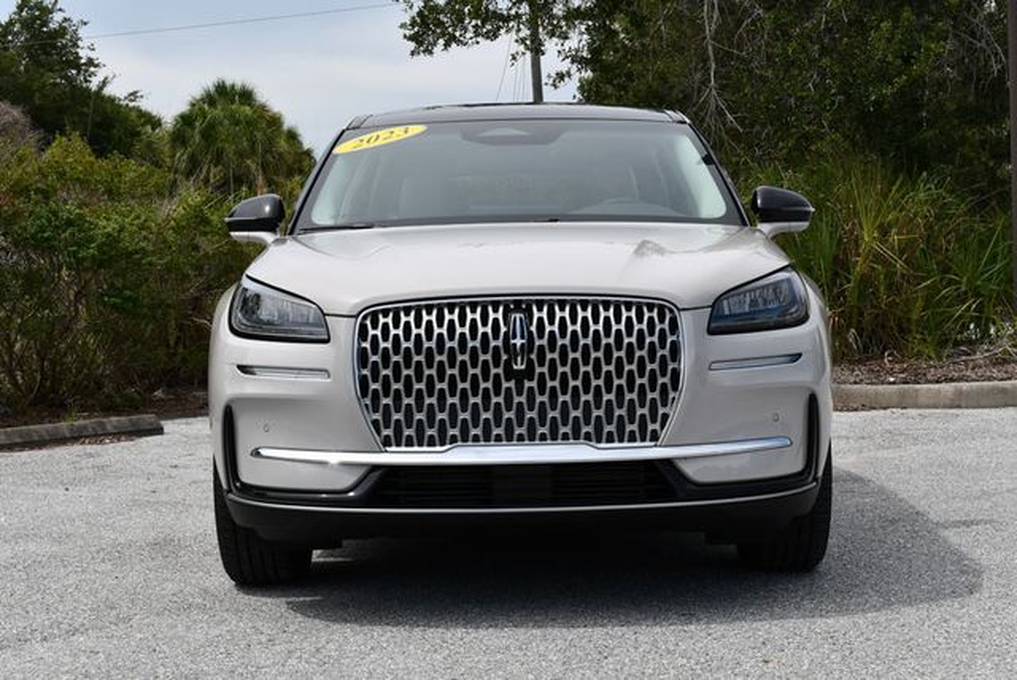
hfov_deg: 31.4
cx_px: 508
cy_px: 340
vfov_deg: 21.3
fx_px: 1810
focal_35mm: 64
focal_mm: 32
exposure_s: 1/250
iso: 100
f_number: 8
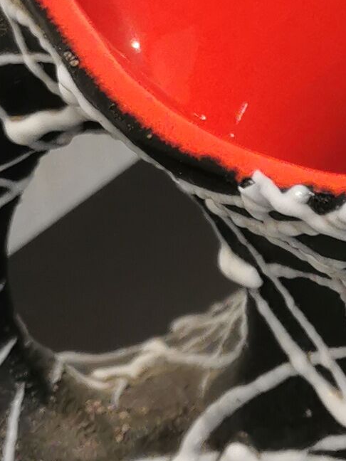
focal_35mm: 152
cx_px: 501
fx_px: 2026
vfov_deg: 12.9
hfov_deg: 9.5
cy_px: 88
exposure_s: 1/50
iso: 200
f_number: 1.8
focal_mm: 5.58
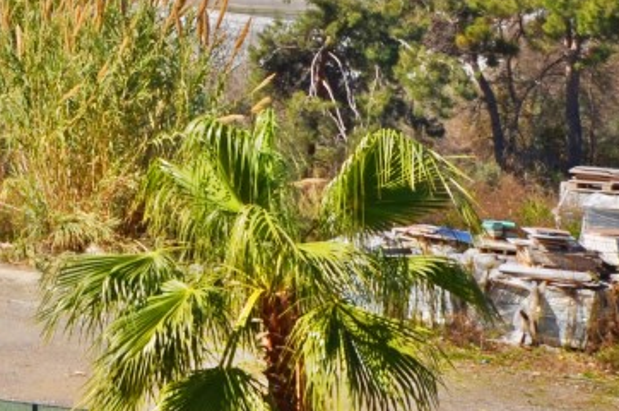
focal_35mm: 135
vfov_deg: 9.5
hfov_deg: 13.8
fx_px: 2317
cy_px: -373
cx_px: -440
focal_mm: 20
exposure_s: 1/250
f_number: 9
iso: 100
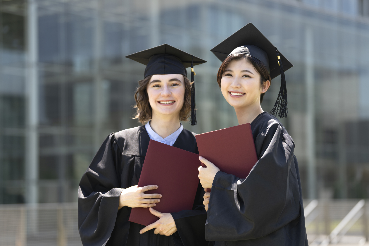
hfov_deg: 20.4
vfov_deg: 13.7
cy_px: 123
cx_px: 184
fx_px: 1025
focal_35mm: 100
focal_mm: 100
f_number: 2.8
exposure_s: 1/640
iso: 64
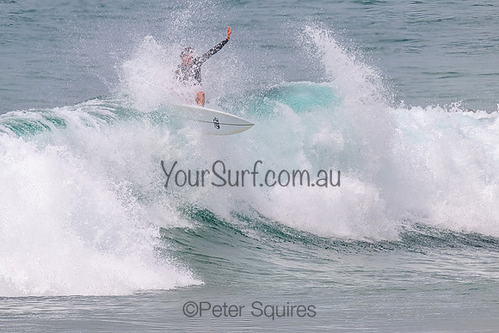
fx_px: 15184
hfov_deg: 1.9
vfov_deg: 1.3
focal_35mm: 1095
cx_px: 192
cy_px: 133
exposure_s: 1/2000
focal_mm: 800
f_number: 11
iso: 500
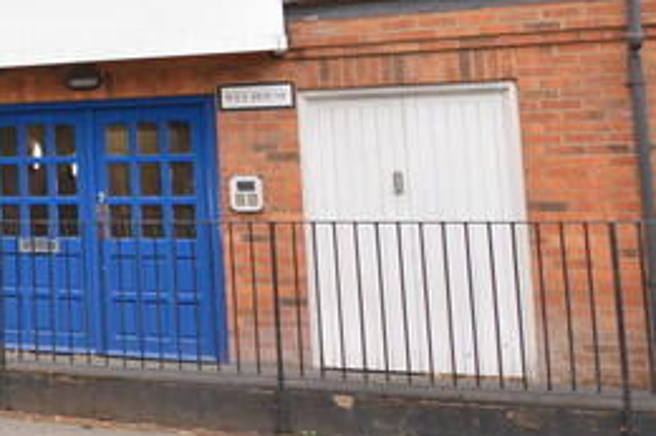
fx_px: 1074
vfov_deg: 22.7
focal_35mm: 59
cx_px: -449
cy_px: 100
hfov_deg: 23.1
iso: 200
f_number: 5
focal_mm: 10
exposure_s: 1/125
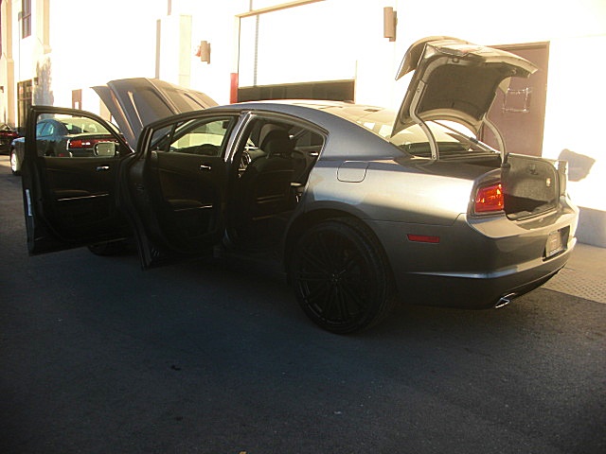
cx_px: 303
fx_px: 630
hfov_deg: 51.4
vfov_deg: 39.7
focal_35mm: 36
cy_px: 227
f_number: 2.8
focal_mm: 6.3
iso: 50
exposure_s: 1/320
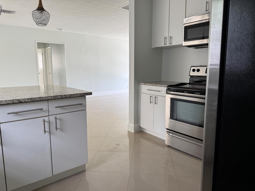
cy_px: 96
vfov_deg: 56.8
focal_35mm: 24
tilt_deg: -7.8
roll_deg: +0.0
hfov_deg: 71.6
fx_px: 177
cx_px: 128
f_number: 1.78
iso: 100
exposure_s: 1/121
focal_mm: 6.76
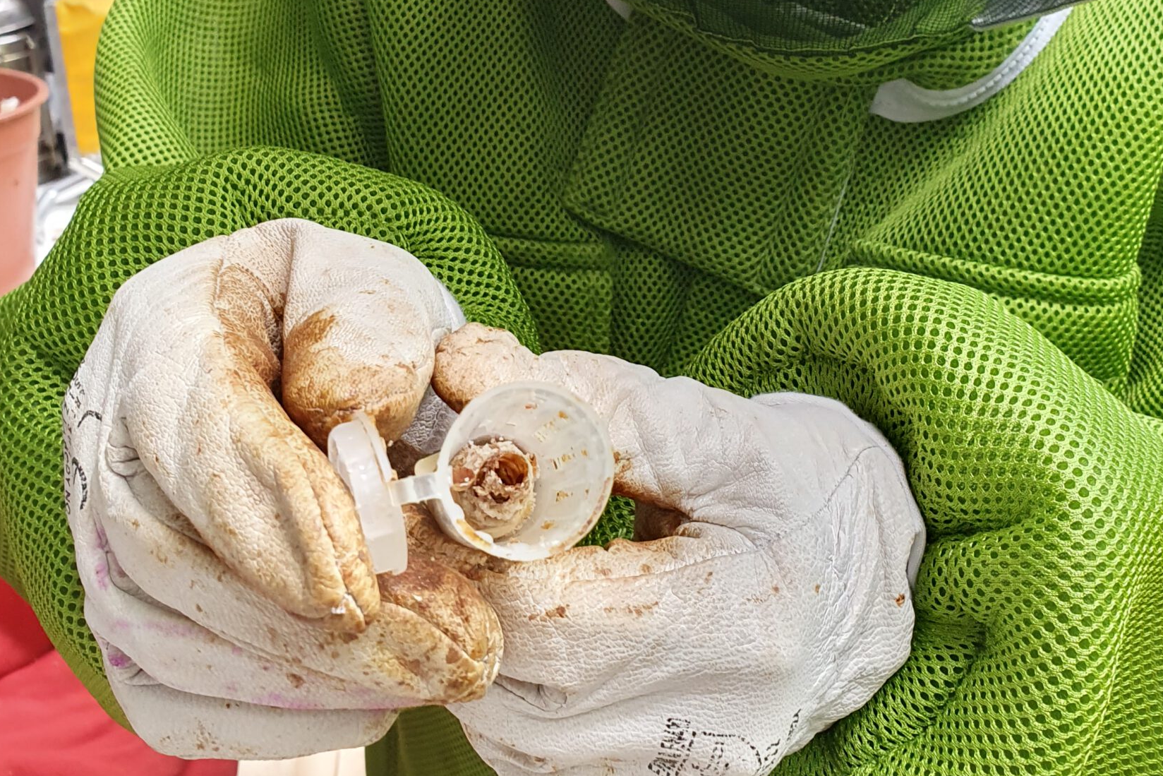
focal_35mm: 42
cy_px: 127
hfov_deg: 46.3
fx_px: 1357
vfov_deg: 30.9
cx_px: 635
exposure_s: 1/50
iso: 250
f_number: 2.4
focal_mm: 4.32
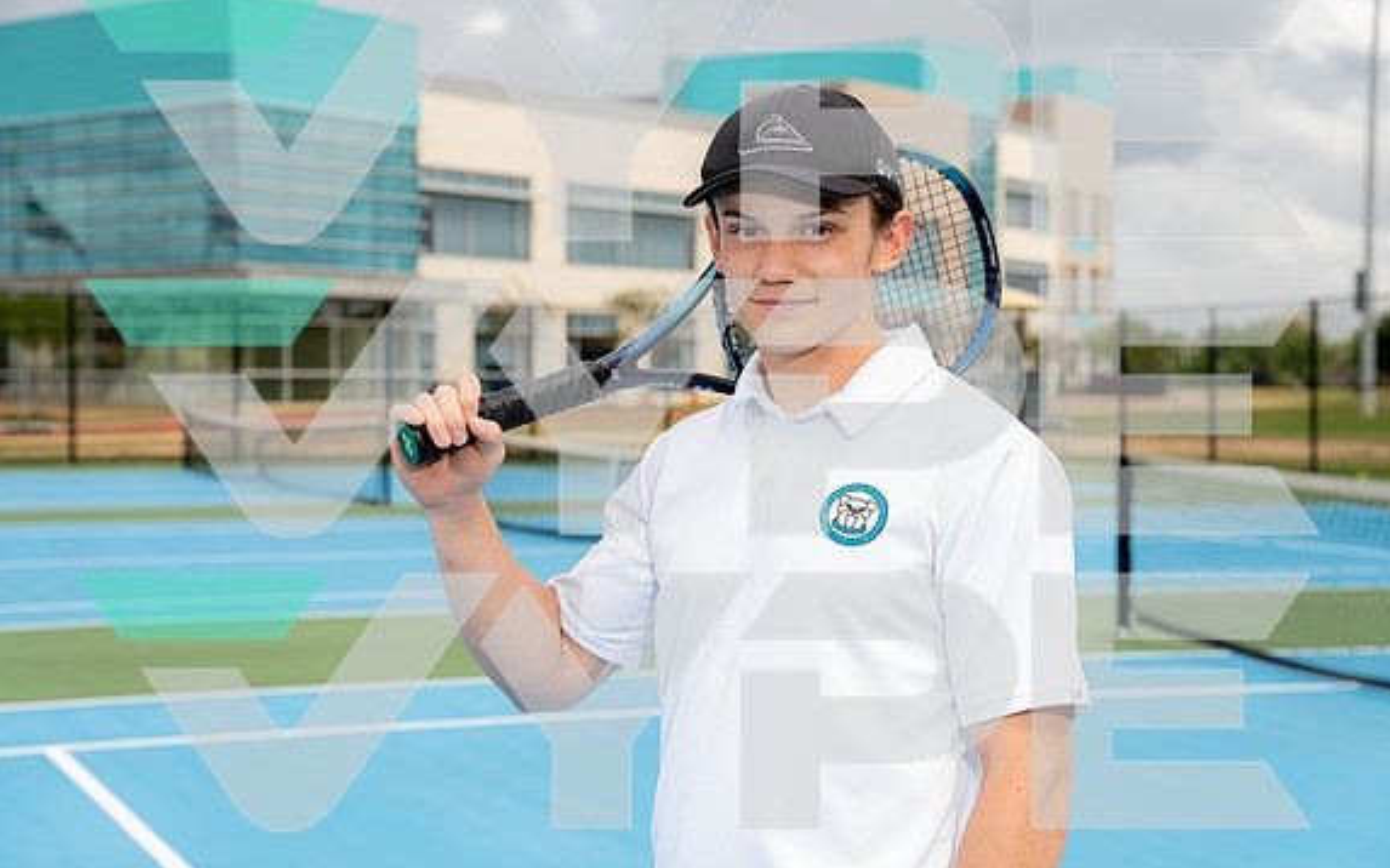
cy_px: 409
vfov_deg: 20.0
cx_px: 701
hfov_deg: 31.5
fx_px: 2462
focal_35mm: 65
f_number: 5.6
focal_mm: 63
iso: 100
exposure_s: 1/250
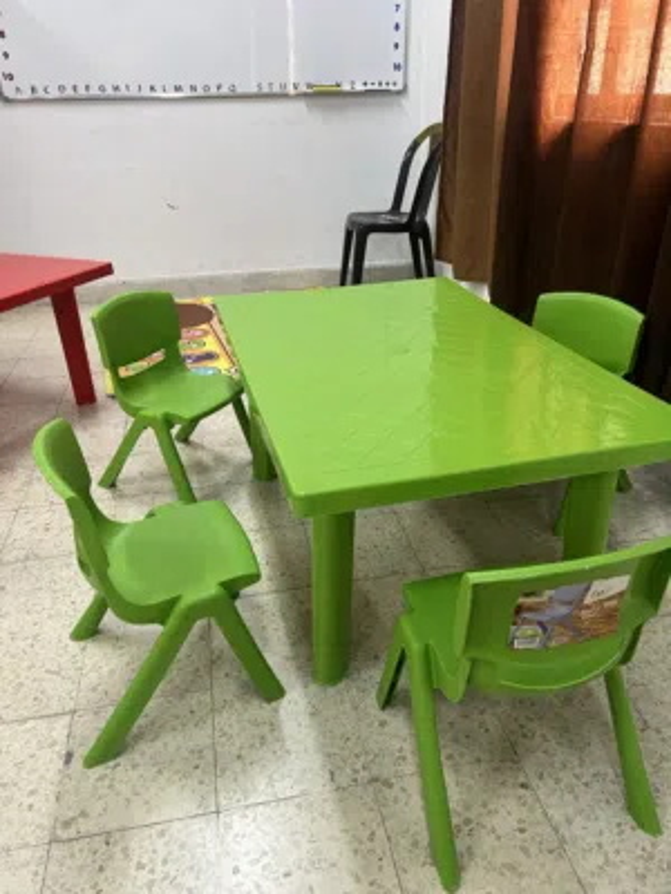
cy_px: 447
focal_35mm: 26
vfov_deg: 67.3
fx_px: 672
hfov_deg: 53.1
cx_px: 336
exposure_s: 1/50
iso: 80
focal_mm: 5.7
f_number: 1.5
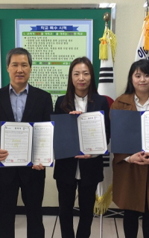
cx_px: 73
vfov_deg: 41.8
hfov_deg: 26.9
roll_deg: -1.7
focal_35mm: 48
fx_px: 312
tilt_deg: -8.2
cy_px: 123
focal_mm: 4.15
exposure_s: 1/30
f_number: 2.2
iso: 50
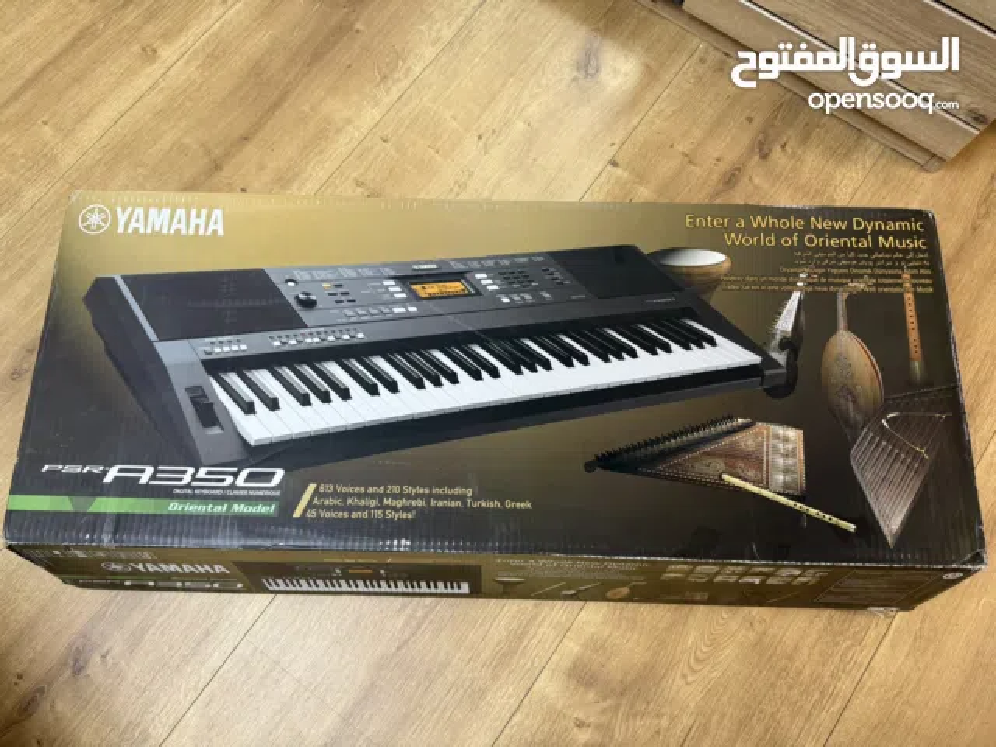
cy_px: 374
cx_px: 498
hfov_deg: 71.6
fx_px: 691
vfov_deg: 56.8
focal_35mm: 24
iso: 200
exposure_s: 1/50
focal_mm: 6.76
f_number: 1.78
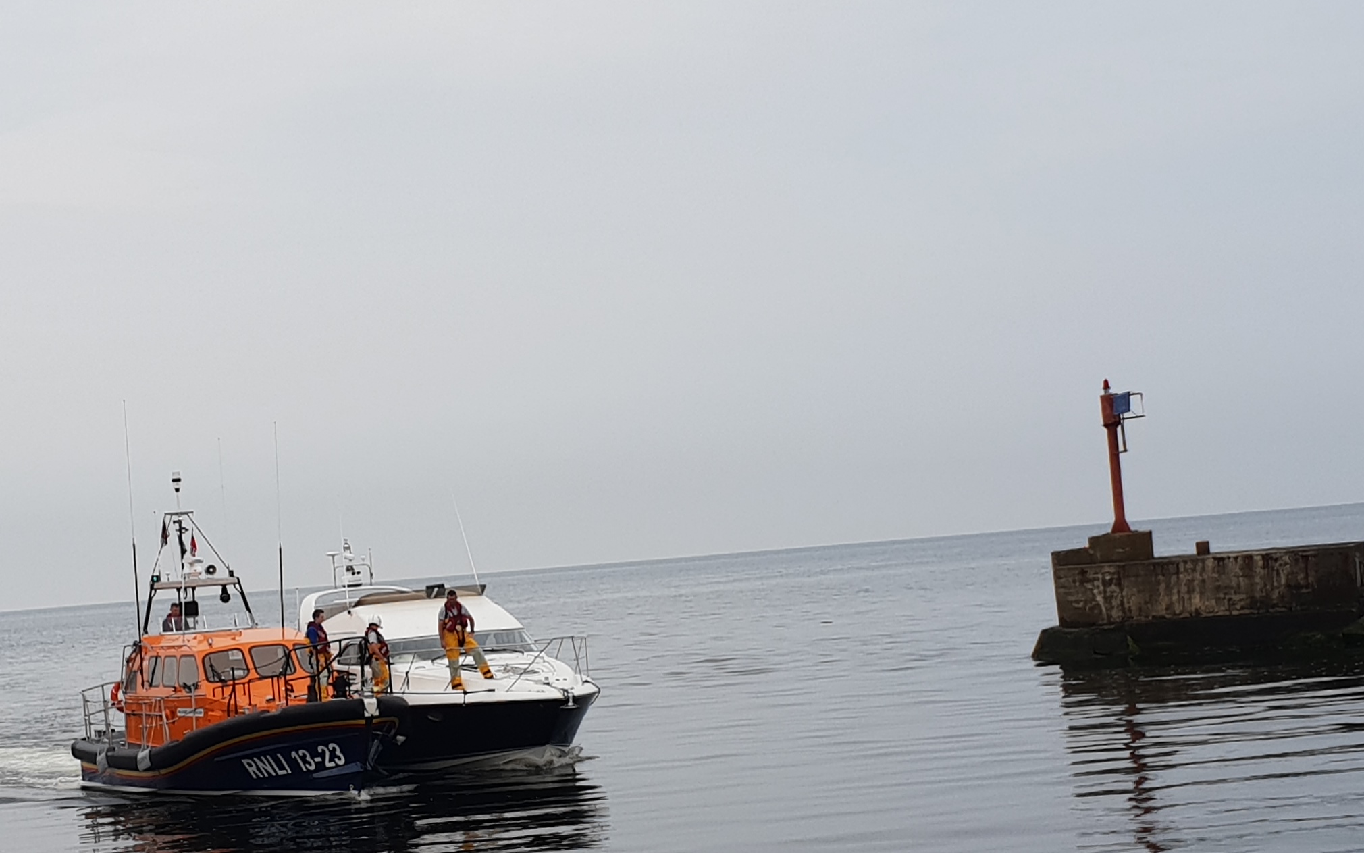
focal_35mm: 55
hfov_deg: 36.3
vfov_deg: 23.4
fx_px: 2045
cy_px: 595
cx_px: 400
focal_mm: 4.3
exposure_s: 1/1359
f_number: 2.4
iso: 50
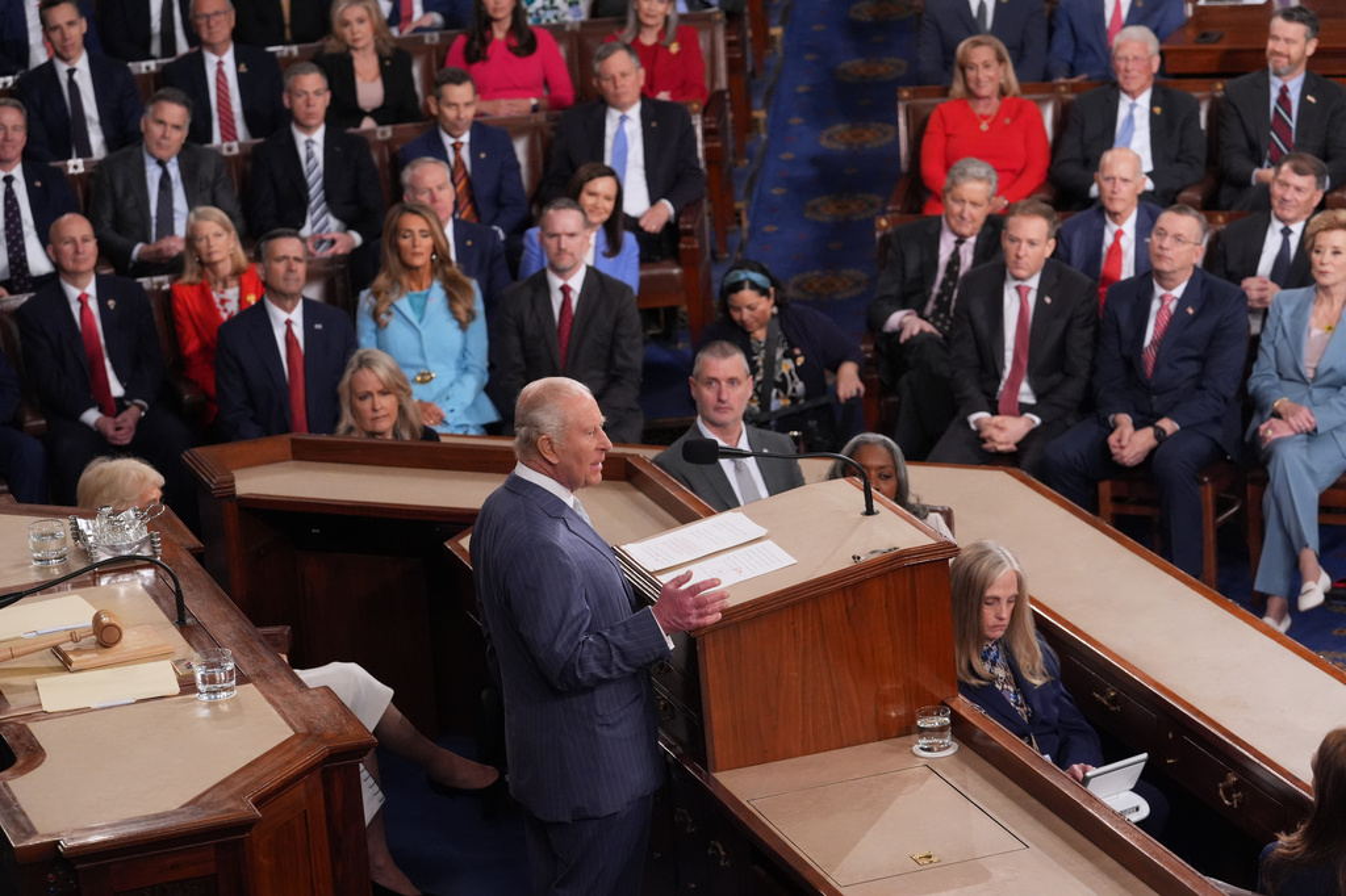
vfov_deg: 11.1
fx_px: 4597
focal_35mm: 123
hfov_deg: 16.7
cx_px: 673
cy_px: 448
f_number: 5
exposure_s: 1/500
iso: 3200
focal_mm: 123
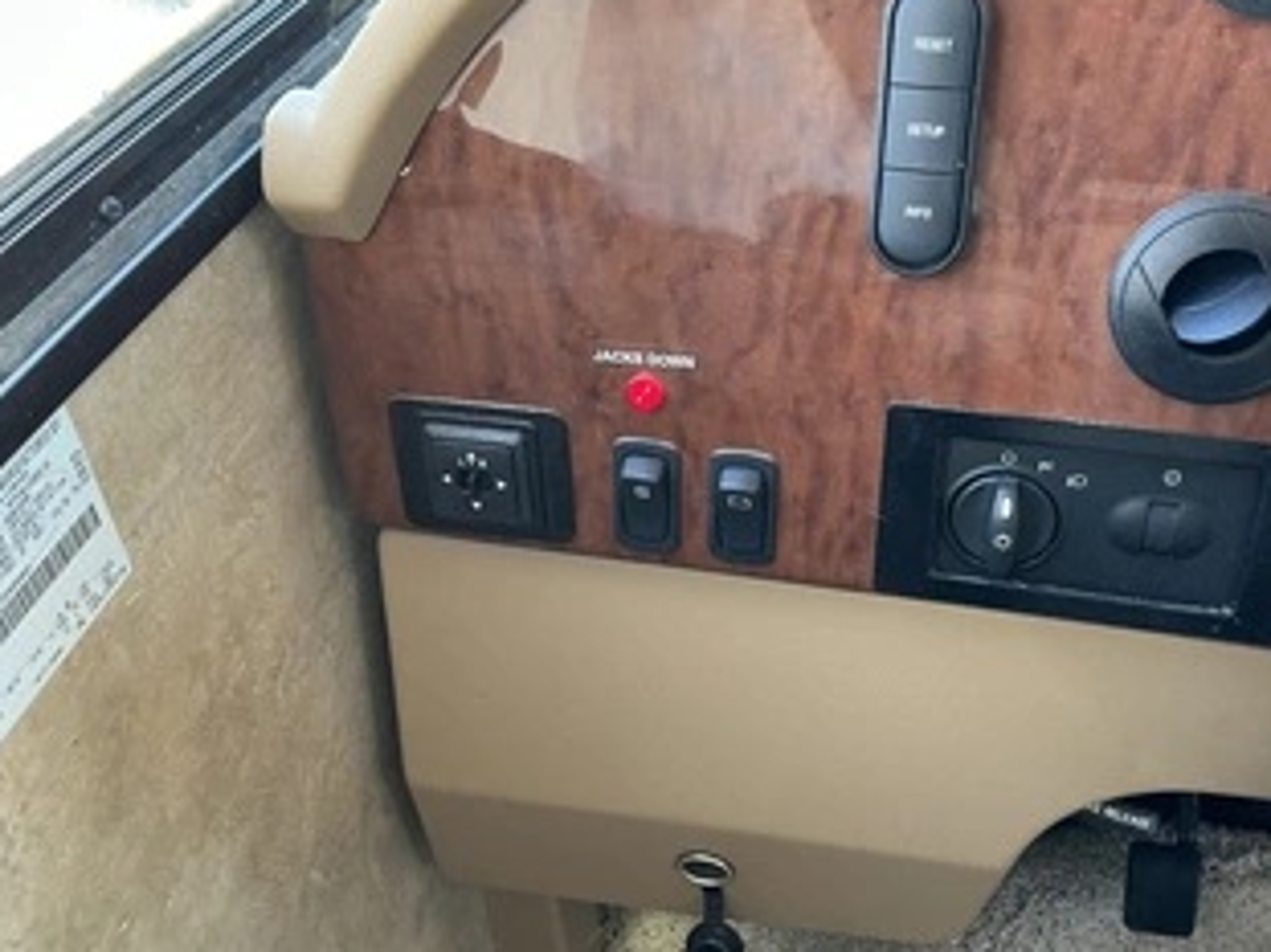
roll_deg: +2.6
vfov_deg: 39.6
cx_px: 768
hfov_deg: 51.0
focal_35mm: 36
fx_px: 1321
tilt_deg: -40.9
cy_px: 494
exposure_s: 1/60
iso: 80
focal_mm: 3
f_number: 1.8
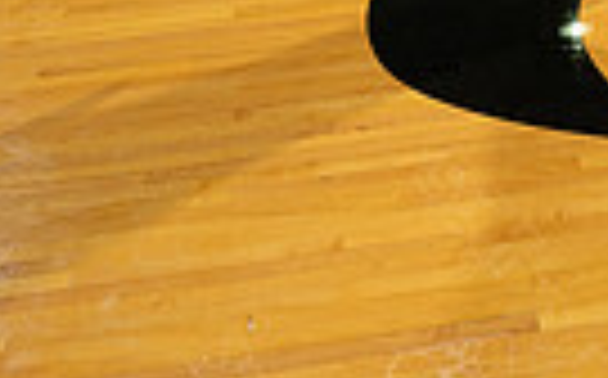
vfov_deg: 11.1
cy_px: -580
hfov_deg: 21.0
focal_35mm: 95
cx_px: 635
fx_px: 1572
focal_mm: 28
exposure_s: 1/250
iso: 800
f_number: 5.6
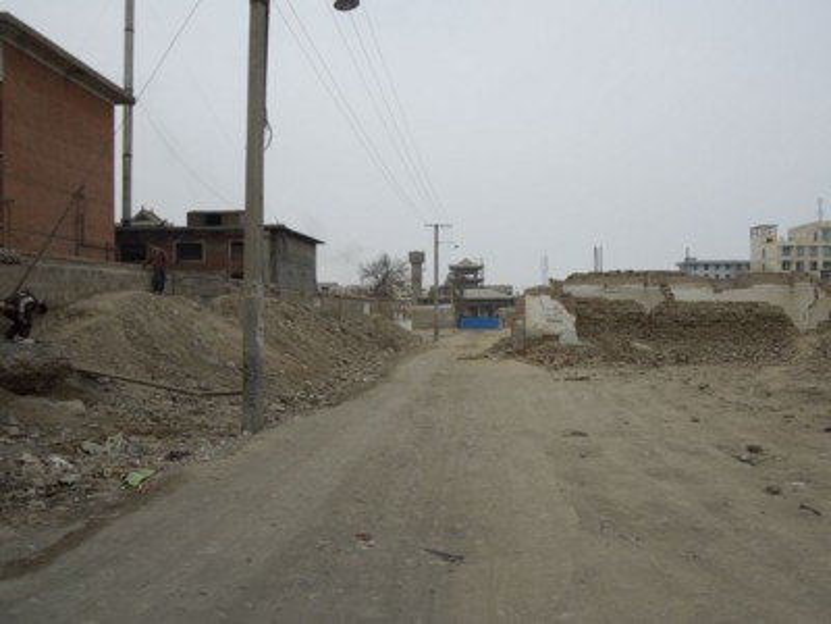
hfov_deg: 58.4
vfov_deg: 45.4
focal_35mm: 31
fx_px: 744
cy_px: 312
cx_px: 416
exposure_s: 1/800
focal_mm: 5.6
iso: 100
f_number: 3.6
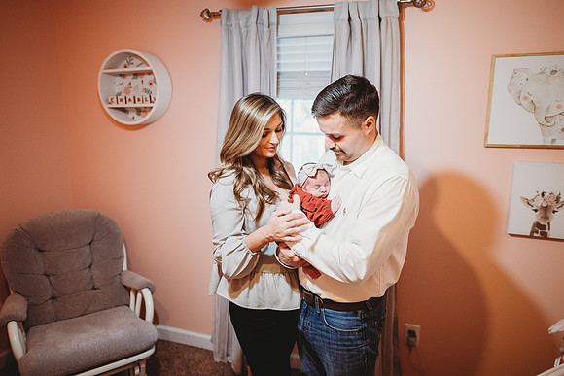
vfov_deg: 53.2
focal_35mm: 24
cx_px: 282
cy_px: 188
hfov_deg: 73.7
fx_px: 376
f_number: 1.8
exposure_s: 1/160
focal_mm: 24
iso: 1600
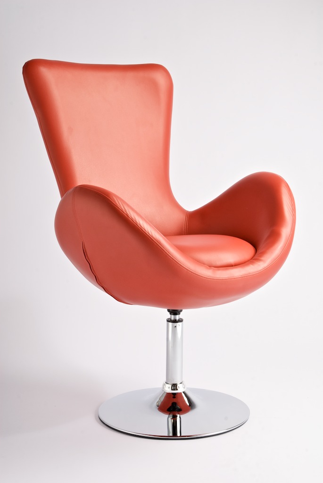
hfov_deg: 20.7
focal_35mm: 66
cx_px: 162
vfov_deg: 30.5
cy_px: 242
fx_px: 886
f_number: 14
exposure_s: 1/200
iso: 160
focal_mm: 44
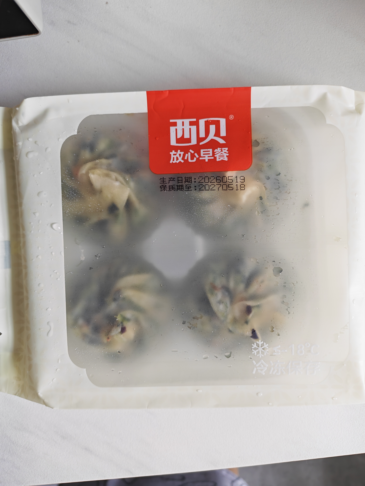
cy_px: 243
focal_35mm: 24
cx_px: 182
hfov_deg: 56.8
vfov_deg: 71.6
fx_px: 337
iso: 250
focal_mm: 6.12
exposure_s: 1/100
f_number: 1.9
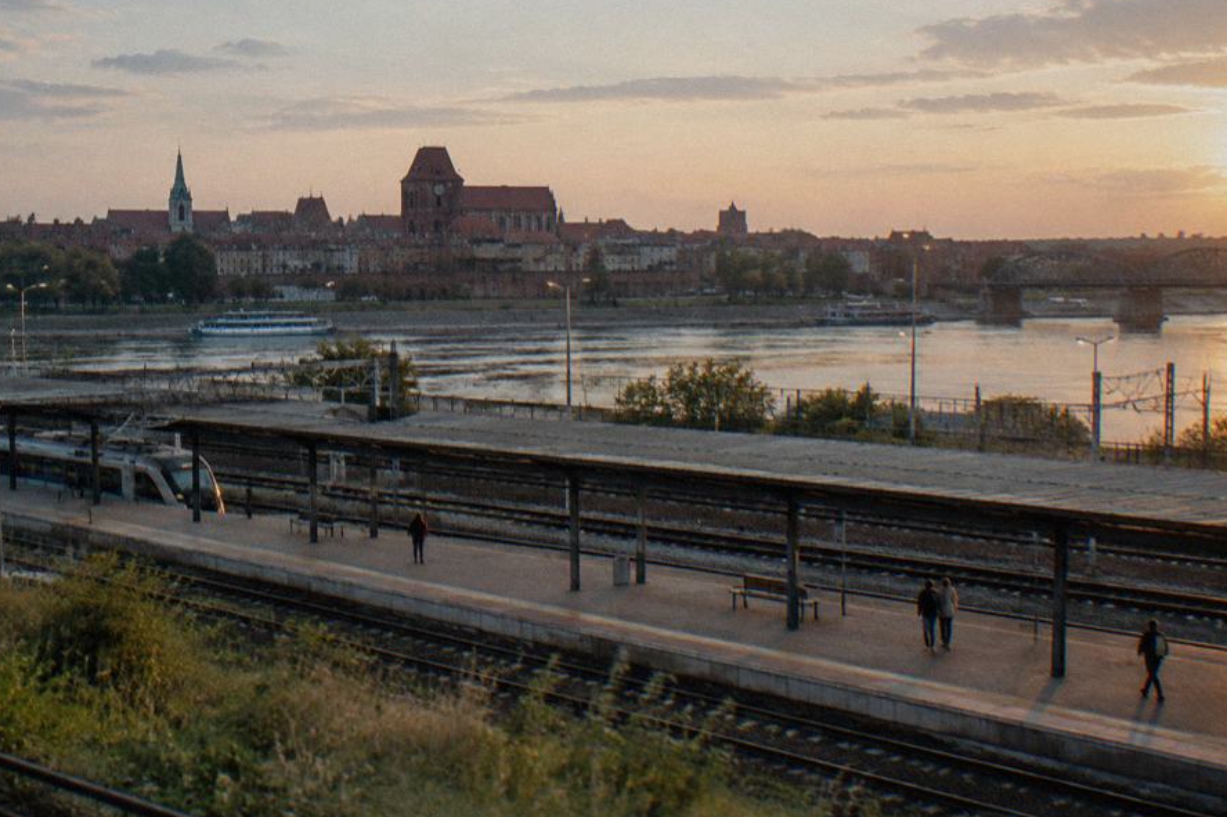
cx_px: 544
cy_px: 373
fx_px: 1806
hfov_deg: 37.5
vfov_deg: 25.5
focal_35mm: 53
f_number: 8
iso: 4000
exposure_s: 1/25
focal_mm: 47
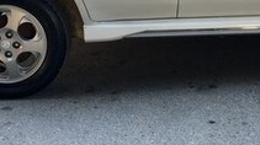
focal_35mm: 99
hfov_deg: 21.3
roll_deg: +2.7
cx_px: 208
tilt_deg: -9.5
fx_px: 682
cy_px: -55
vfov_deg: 11.8
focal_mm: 4.15
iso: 25
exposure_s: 1/50
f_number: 2.2
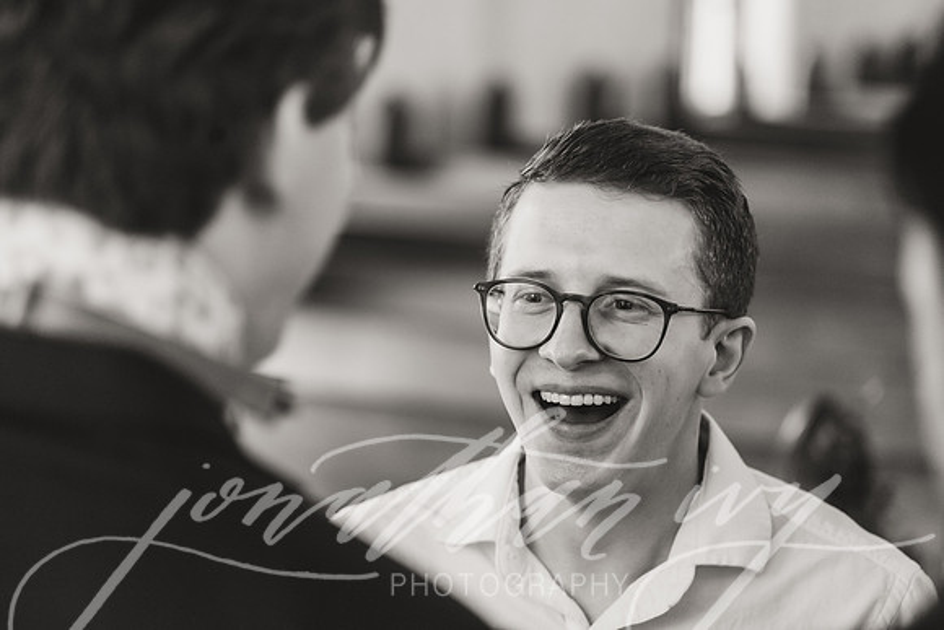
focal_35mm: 105
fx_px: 2760
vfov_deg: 13.0
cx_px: 472
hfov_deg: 19.4
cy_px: 315
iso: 1600
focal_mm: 105
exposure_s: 1/200
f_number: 3.2
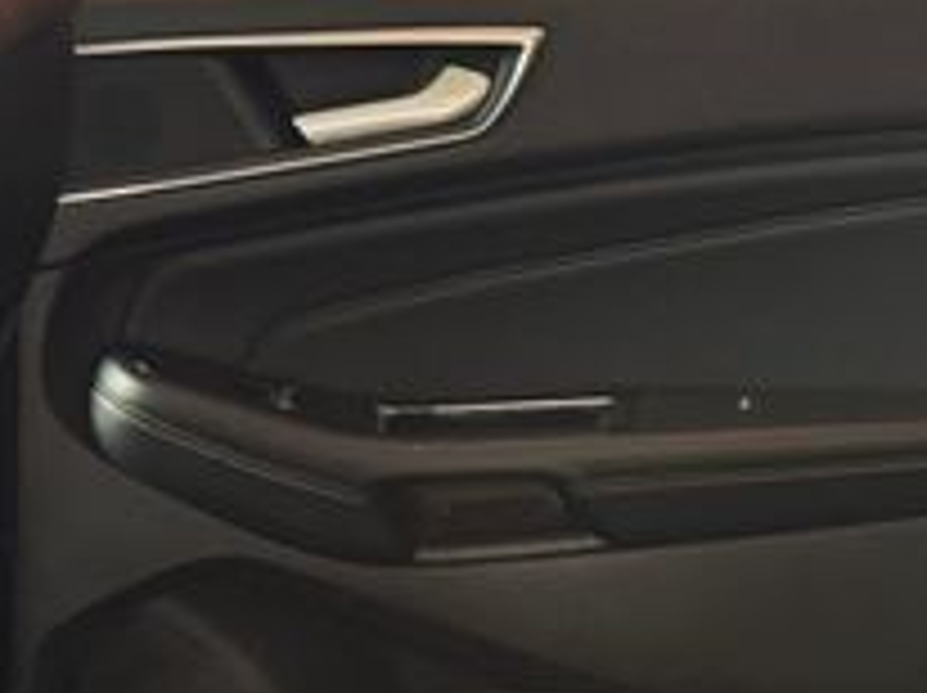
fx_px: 2996
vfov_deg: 12.9
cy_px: 810
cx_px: 810
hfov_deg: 17.4
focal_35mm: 112
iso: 200
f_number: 1.78
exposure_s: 1/109
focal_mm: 6.76
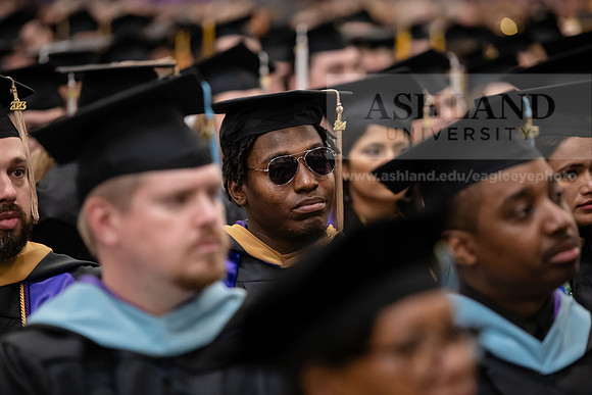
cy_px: 198
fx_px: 2878
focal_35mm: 175
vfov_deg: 7.9
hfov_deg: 11.7
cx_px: 296
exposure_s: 1/200
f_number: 3.2
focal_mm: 175
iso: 2500
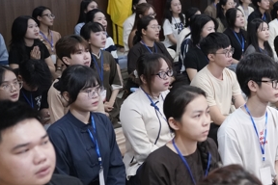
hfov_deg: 24.0
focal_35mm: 79
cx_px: 309
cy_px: 72
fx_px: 610
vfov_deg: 17.3
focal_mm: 35
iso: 4000
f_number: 2.8
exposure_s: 1/100
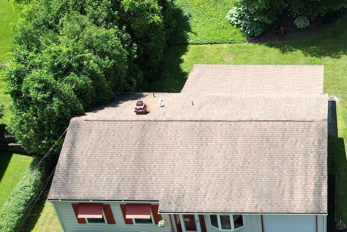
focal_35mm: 60
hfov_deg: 31.4
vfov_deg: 22.6
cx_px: 331
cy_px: 116
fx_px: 578
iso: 100
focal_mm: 8.38
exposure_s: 1/640
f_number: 2.8
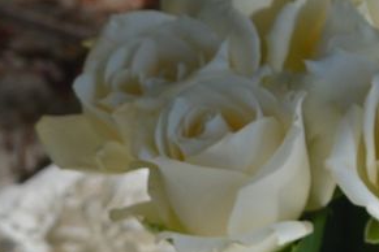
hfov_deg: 6.0
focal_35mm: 340
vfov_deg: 4.0
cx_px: -18
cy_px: 456
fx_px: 3580
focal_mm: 55
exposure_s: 1/250
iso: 100
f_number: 8
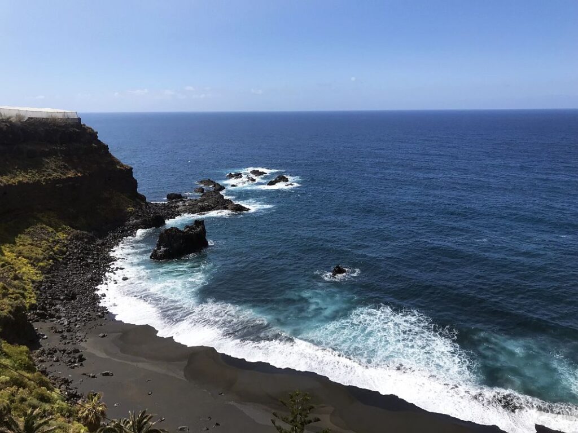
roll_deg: +0.7
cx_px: 289
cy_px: 216
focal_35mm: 28
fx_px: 468
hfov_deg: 63.4
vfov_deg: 49.7
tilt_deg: -10.9
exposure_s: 1/3195
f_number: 1.8
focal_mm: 3.99
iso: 20
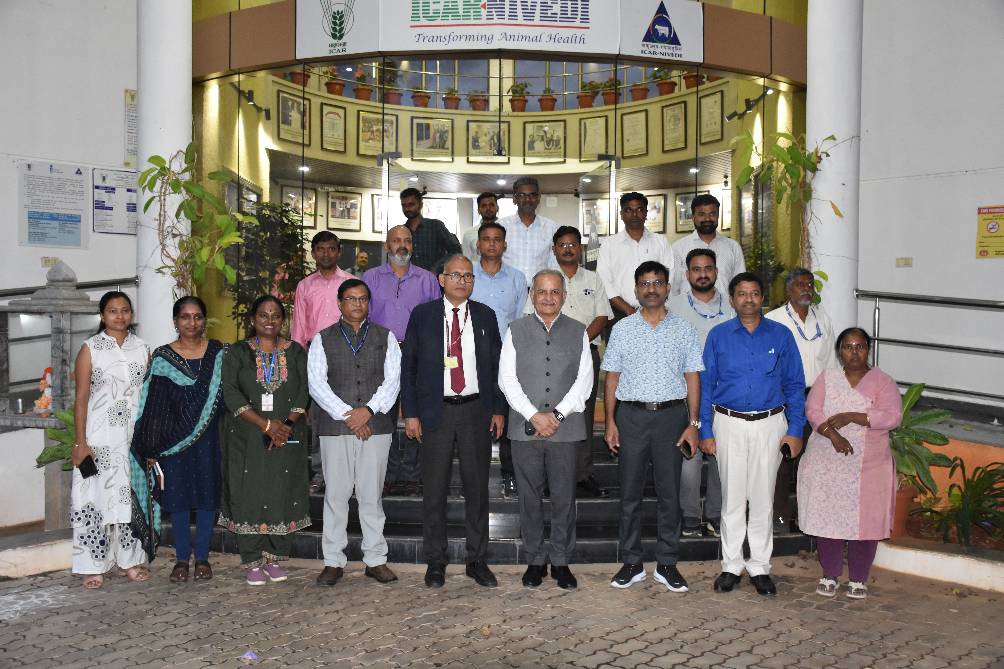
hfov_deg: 55.1
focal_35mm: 34
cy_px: 334
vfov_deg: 38.4
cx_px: 502
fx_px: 962
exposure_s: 1/60
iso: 1600
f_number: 3.8
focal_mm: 23
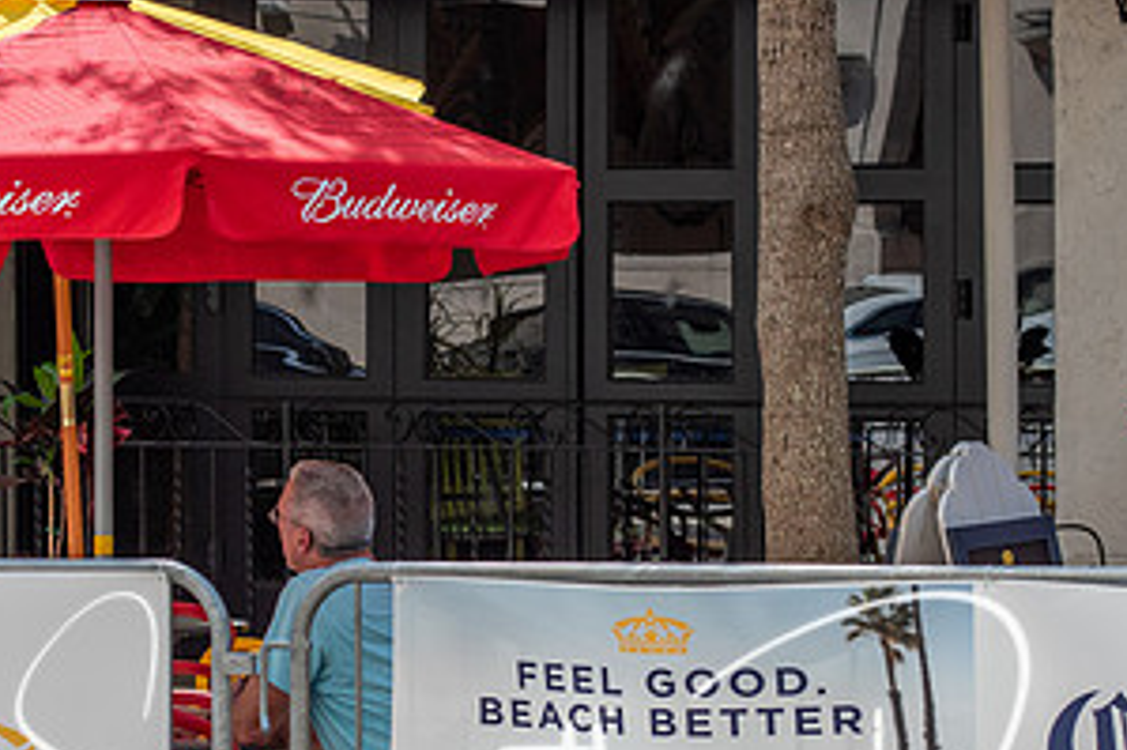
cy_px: 447
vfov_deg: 6.4
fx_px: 6758
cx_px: 494
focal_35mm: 216
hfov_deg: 9.5
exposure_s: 1/640
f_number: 6.3
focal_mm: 70
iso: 200
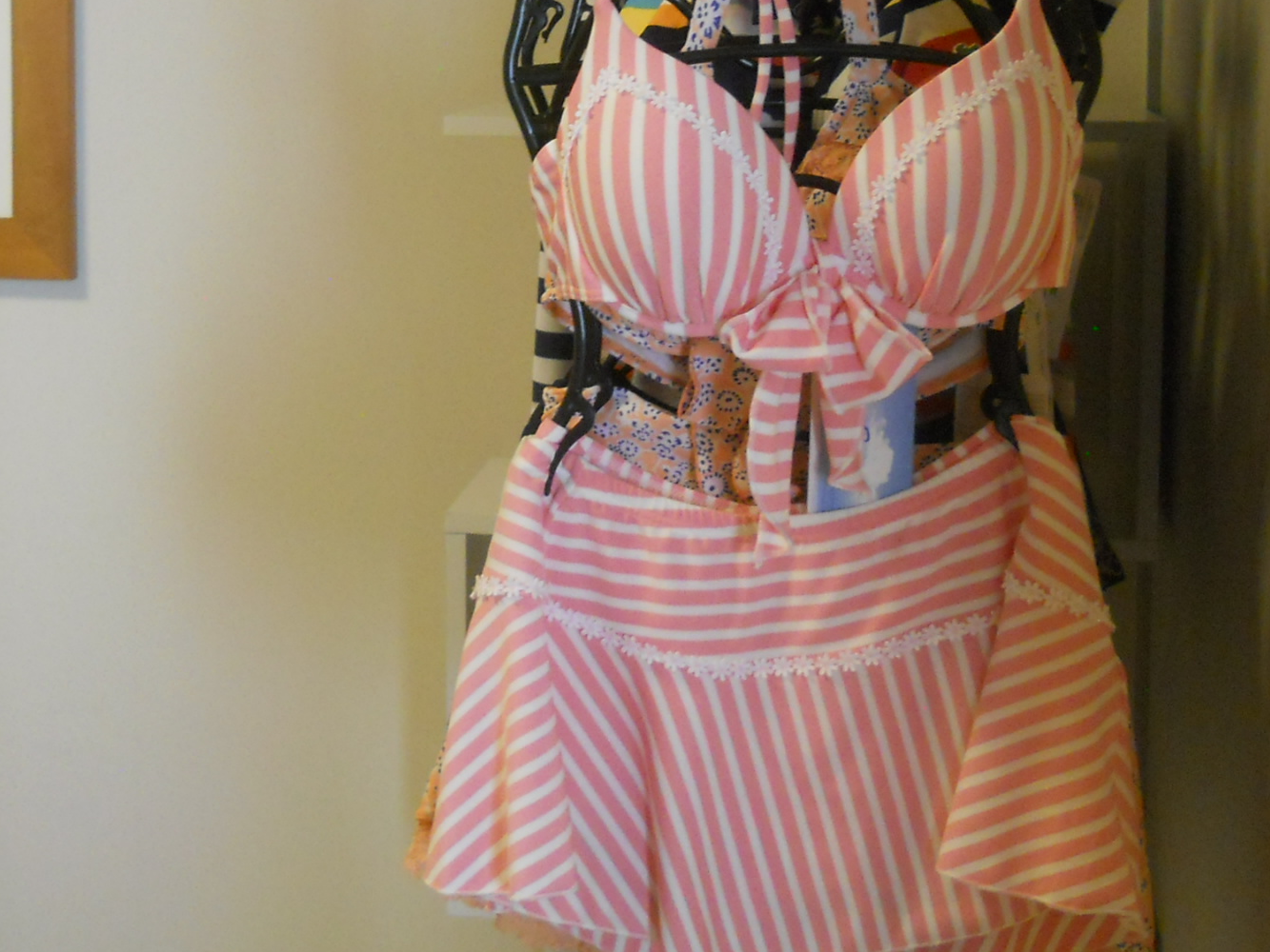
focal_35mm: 63
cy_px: 268
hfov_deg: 30.5
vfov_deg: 23.1
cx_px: 433
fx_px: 2312
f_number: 3.1
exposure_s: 1/60
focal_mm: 6.72
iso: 400
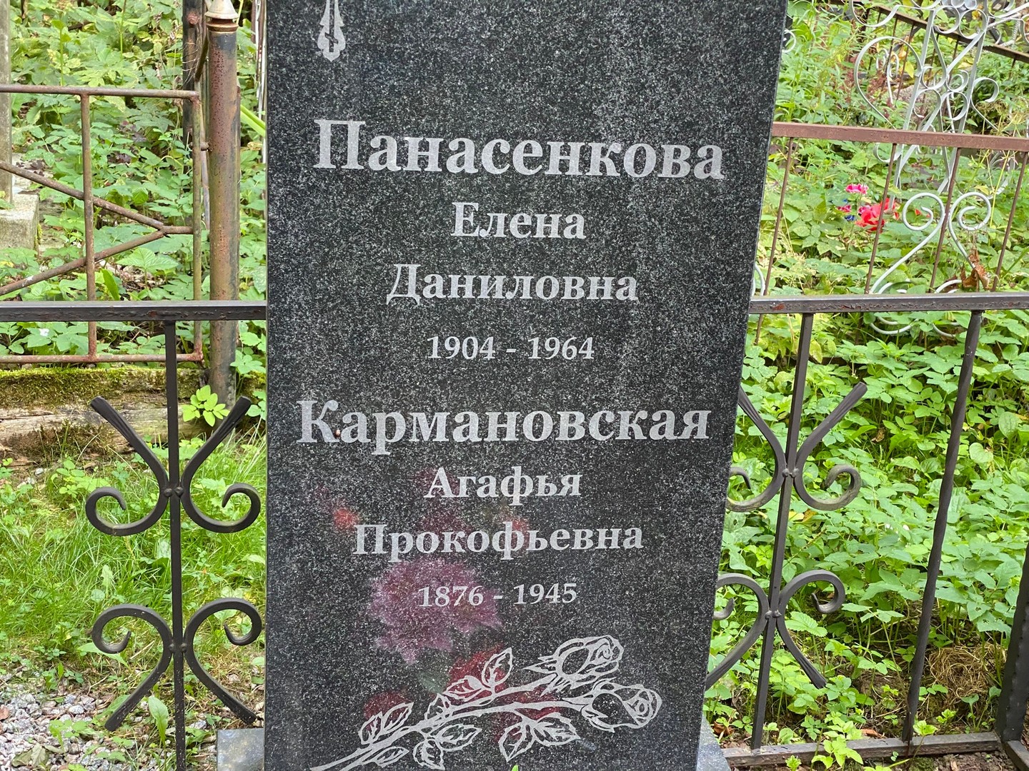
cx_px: 514
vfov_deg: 28.0
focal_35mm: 52
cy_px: 386
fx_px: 1546
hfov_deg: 36.8
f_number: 2
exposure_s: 1/109
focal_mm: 6
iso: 160
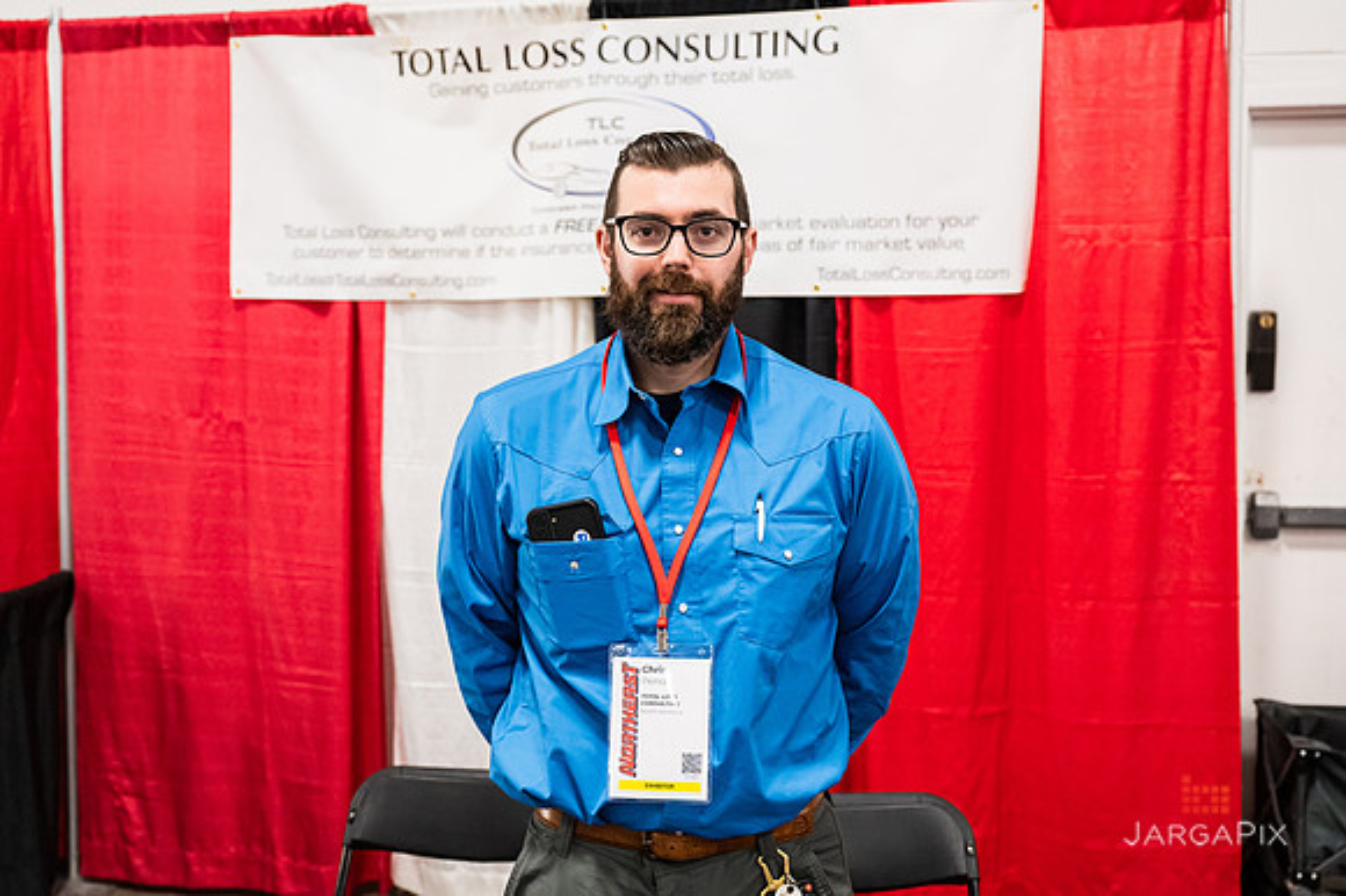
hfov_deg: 45.8
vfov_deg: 31.4
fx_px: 1593
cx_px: 674
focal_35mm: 43
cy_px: 425
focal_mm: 40
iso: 5000
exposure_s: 1/200
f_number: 4
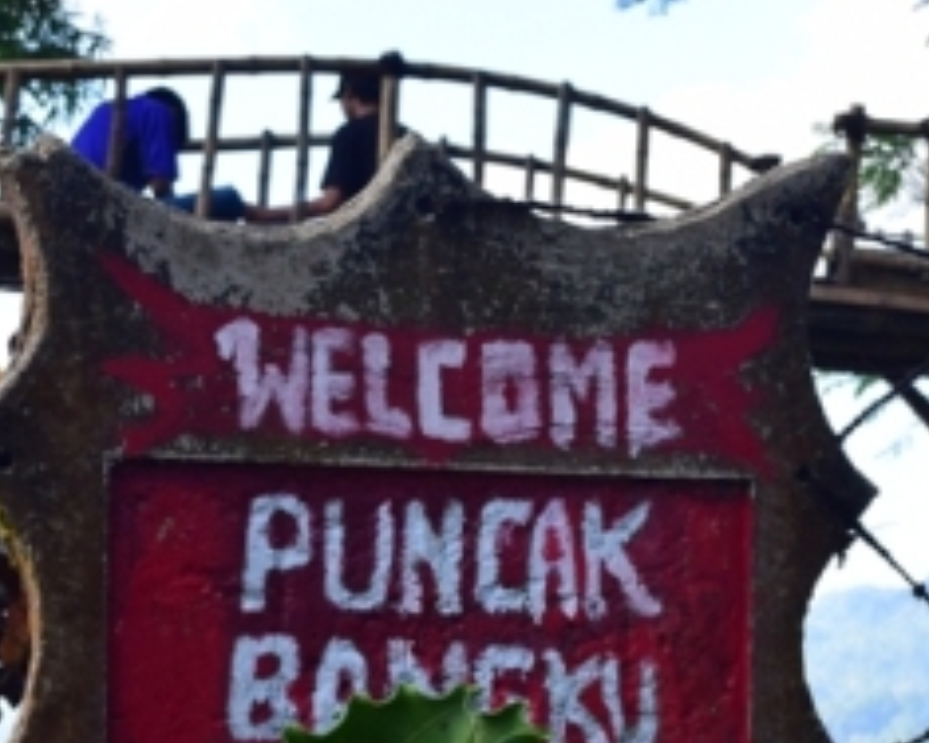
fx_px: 2997
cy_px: 678
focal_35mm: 109
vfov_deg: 14.0
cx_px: 668
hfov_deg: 17.5
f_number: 8
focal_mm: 28
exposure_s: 1/125
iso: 200
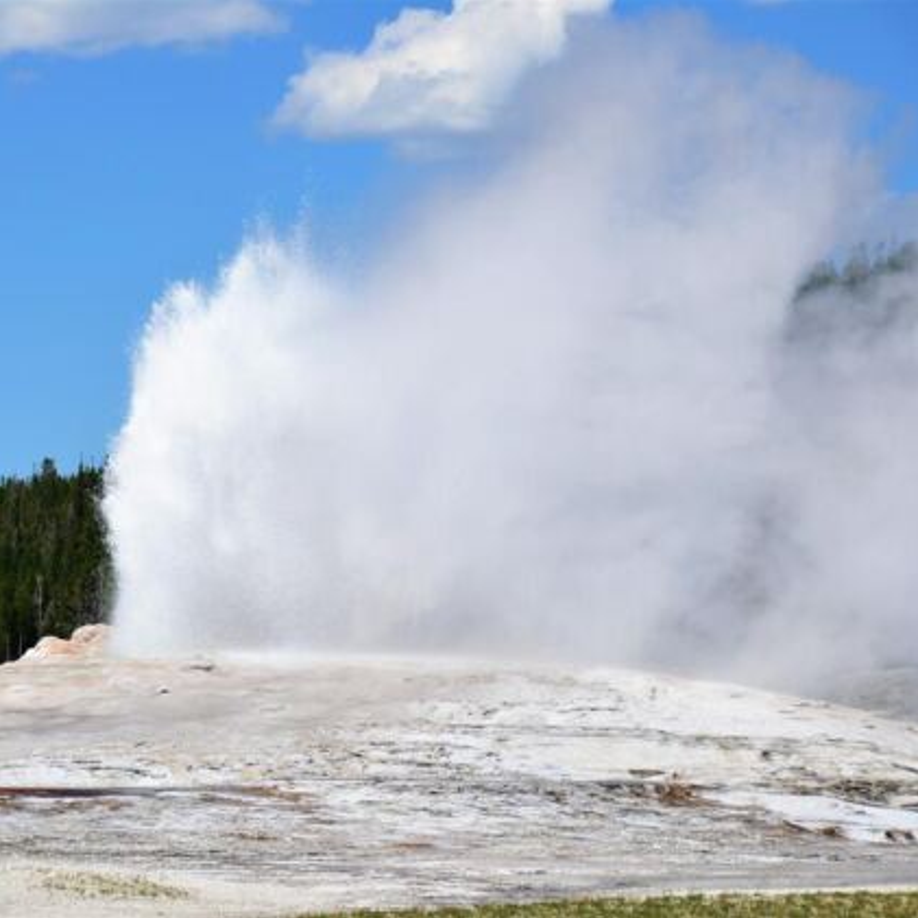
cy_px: 459
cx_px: 312
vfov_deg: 9.5
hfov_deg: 9.5
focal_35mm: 184
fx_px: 5510
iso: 200
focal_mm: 95
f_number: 8
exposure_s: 1/1000
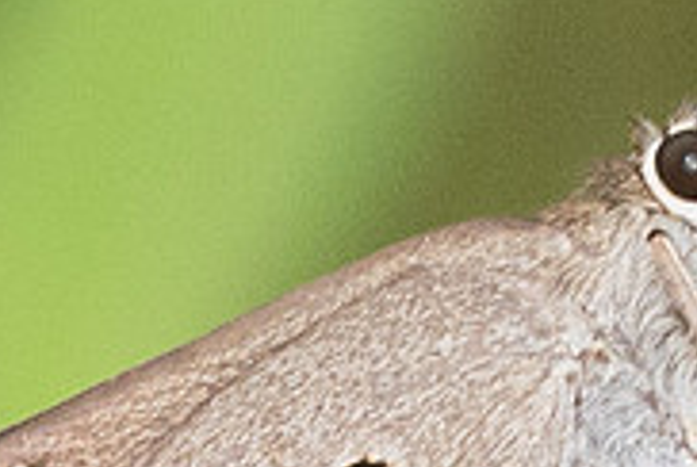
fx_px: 58875
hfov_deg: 0.7
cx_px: 506
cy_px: 762
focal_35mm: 3036
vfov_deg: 0.5
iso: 800
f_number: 8
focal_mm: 150
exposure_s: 1/250
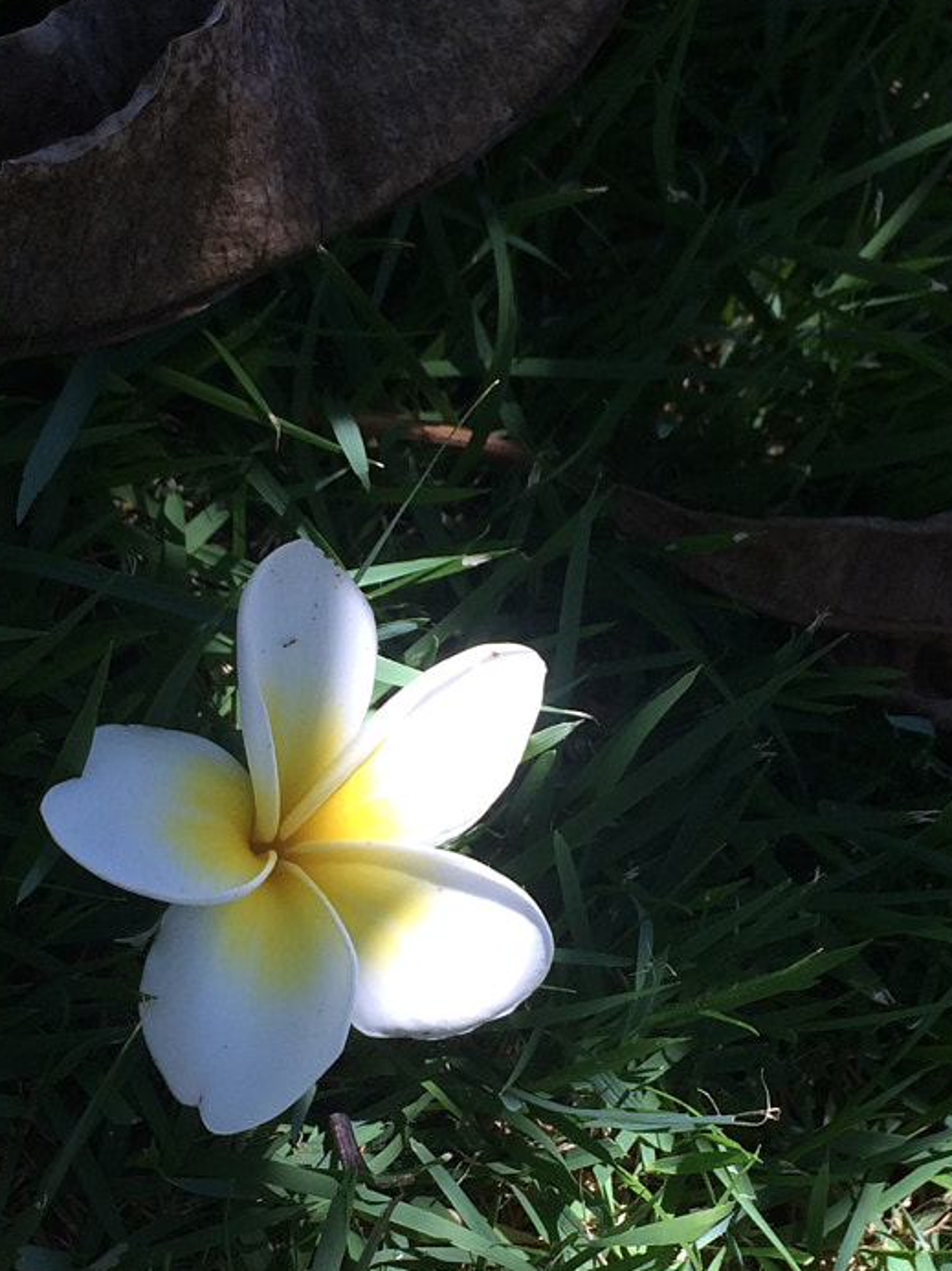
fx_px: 2459
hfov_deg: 21.9
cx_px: 462
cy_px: 765
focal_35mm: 67
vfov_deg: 28.9
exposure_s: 1/586
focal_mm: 4.15
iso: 32
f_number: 2.2
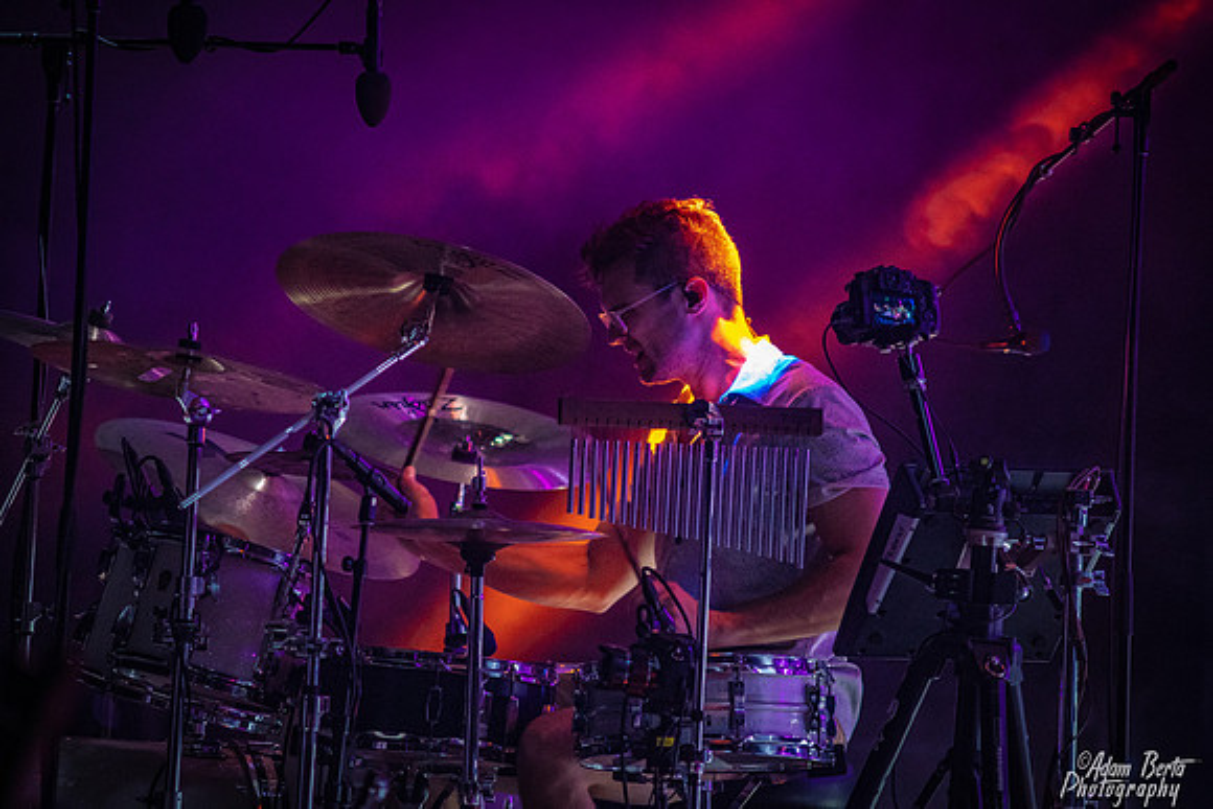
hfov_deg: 9.8
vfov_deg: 6.5
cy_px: 404
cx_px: 606
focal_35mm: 210
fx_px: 7077
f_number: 4
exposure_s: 1/250
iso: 6400
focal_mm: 210
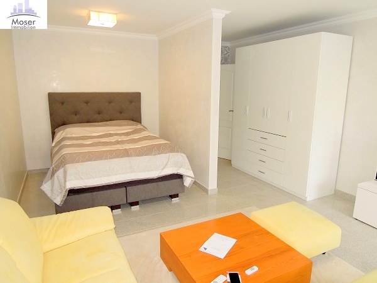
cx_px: 188
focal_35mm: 24
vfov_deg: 56.8
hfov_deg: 71.6
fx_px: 261
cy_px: 142
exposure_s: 1/40
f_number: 2.8
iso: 160
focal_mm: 4.3
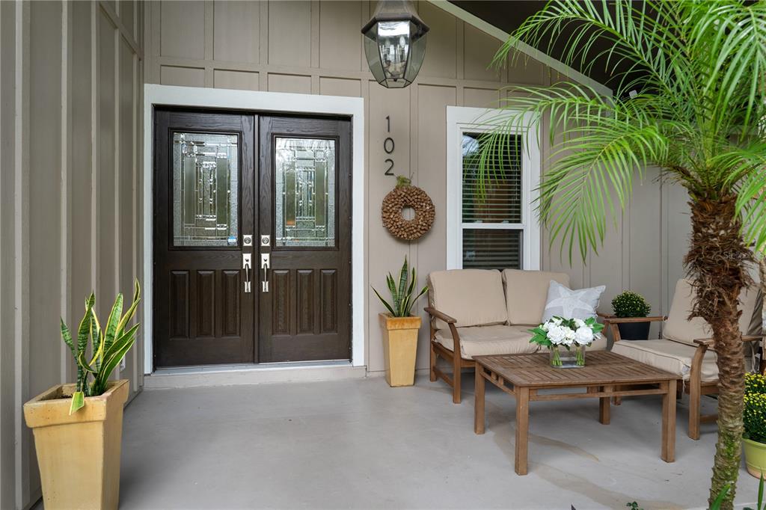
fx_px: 489
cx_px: 383
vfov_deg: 55.1
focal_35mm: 23
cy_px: 255
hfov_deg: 76.1
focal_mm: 23
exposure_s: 1/25
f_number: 7.1
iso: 160
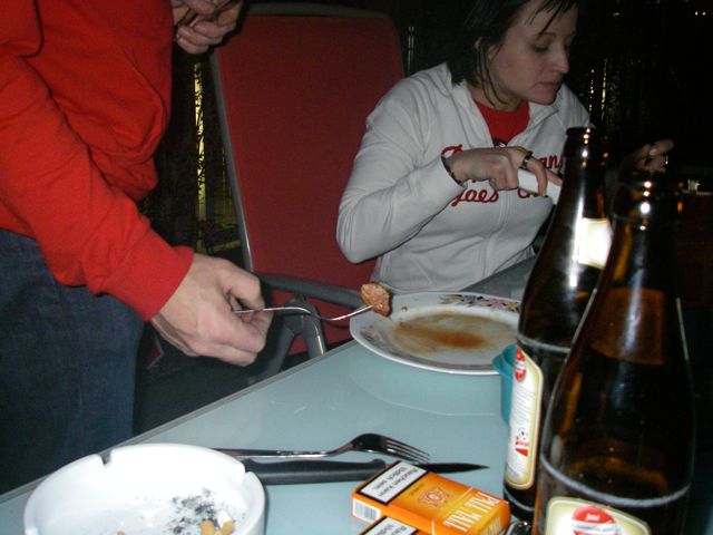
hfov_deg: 49.0
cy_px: 268
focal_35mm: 38
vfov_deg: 37.7
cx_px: 356
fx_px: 783
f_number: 3.3
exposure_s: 1/50
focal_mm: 6.3
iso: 400
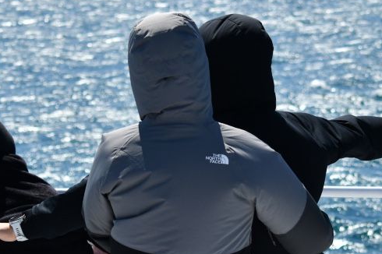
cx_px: 218
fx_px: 1039
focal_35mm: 98
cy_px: 159
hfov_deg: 20.8
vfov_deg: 13.9
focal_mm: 60
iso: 800
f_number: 5
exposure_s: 1/8000
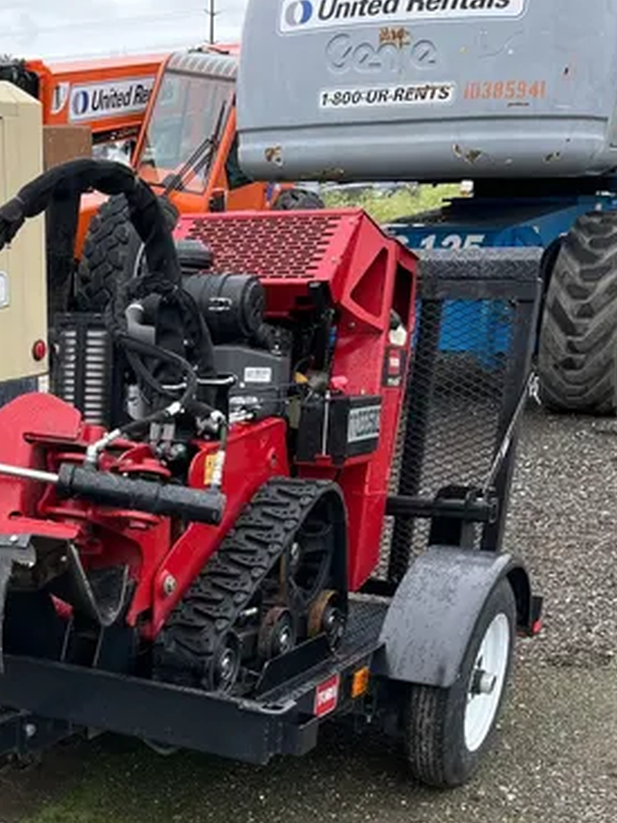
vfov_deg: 33.9
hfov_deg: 26.8
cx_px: 27
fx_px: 1237
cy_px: 804
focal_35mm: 52
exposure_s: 1/238
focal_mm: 5.1
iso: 40
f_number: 1.6
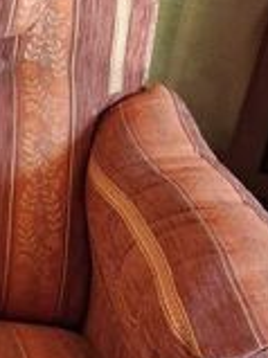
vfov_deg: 18.0
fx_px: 1127
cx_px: -92
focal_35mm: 109
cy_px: 239
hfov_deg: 13.1
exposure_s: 1/50
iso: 500
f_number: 1.8
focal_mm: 4
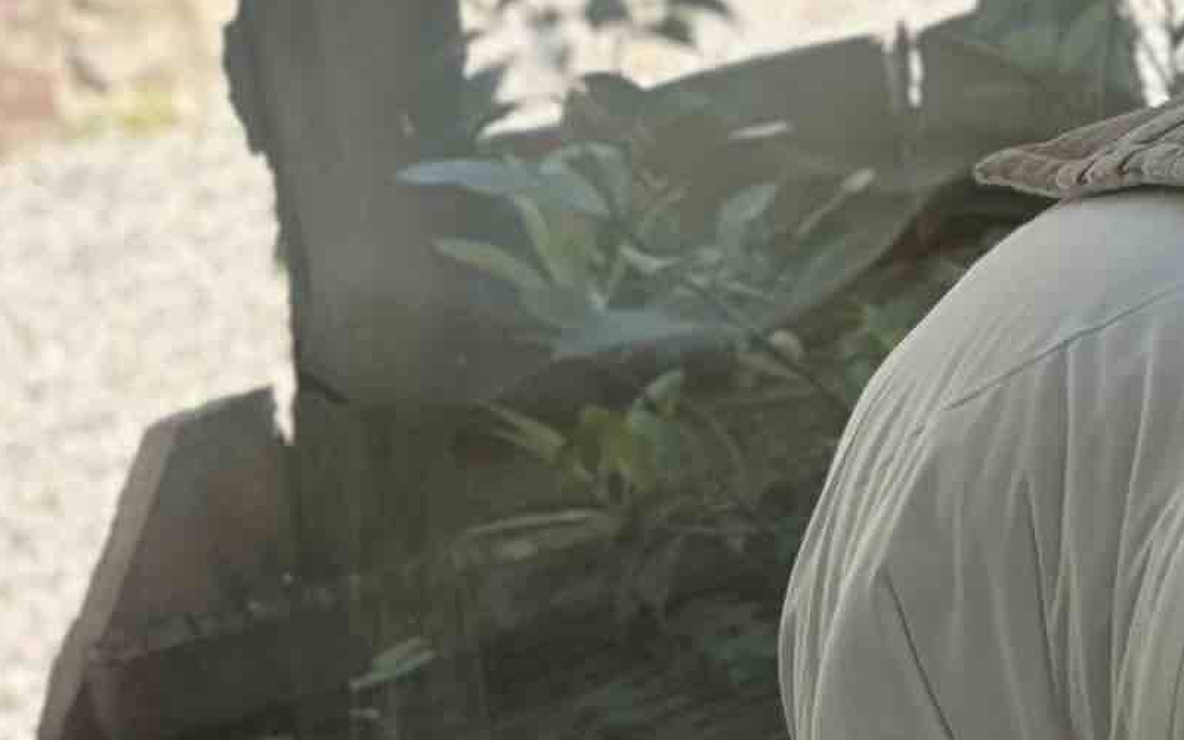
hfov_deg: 13.5
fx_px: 4131
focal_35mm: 128
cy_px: -676
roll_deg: +3.2
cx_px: 2525
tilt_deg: -7.9
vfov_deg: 9.6
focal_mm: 6.76
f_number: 1.78
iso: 80
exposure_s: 1/366
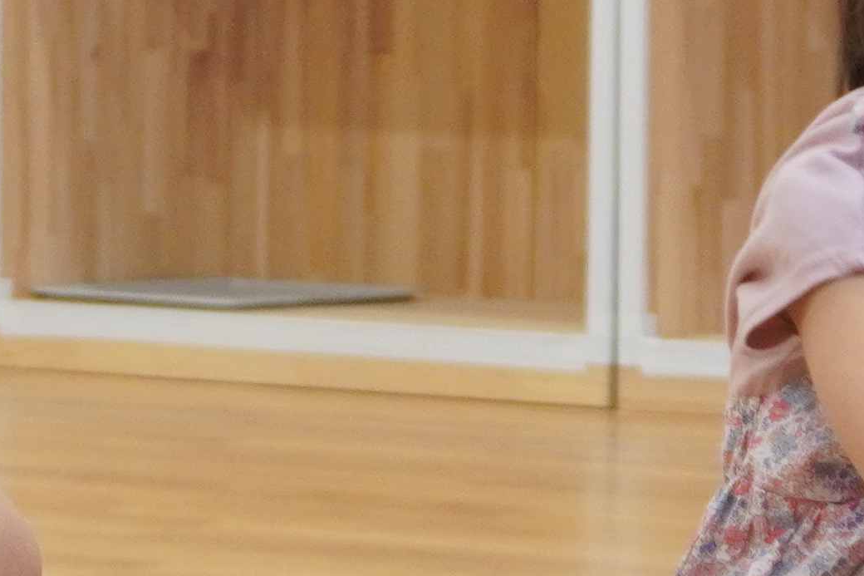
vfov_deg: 6.1
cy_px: 583
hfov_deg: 9.1
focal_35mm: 225
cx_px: 91
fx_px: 5399
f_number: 4.5
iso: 800
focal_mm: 26
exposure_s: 1/160
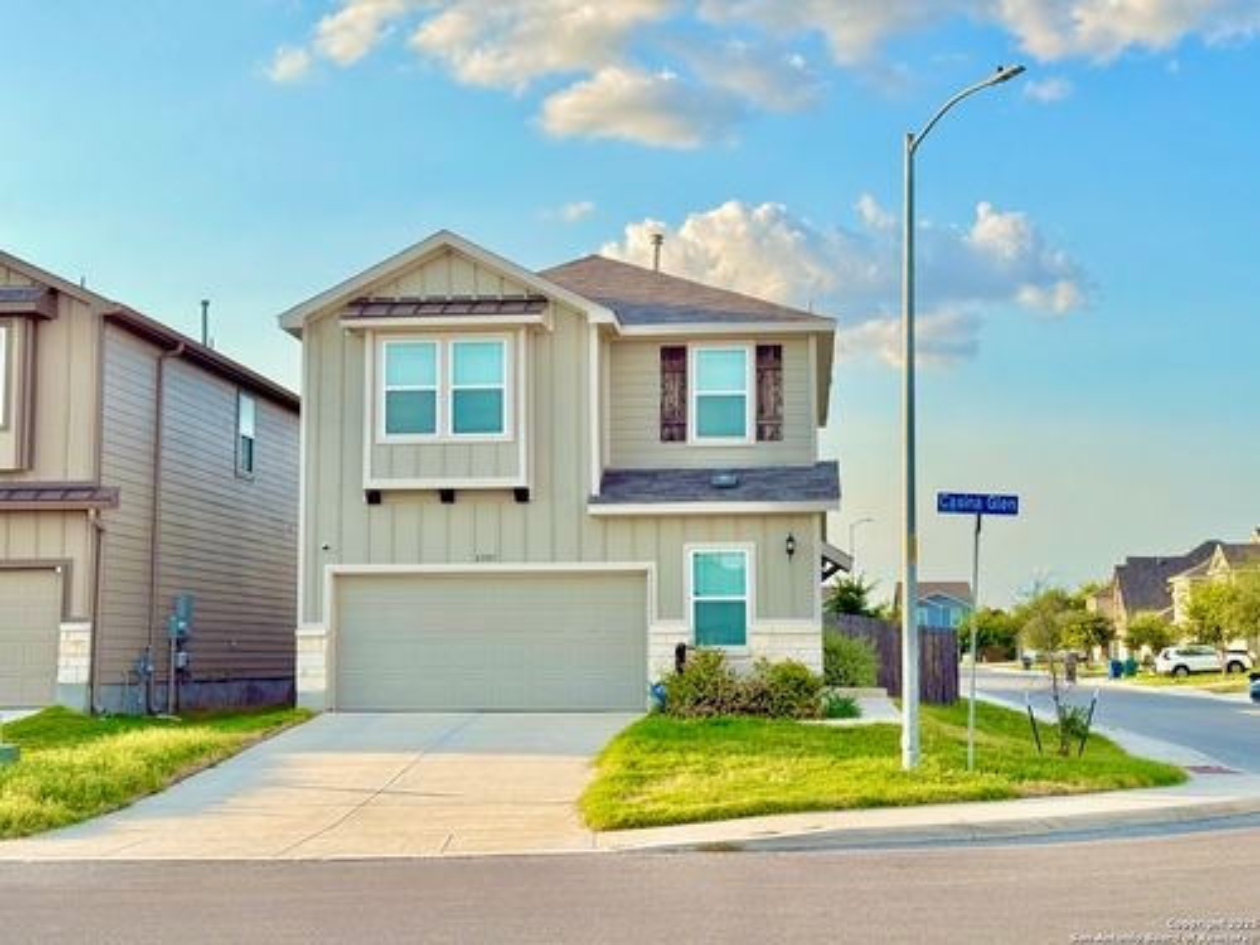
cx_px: 630
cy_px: 472
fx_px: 1747
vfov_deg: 30.3
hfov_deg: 39.7
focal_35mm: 48
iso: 64
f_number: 1.78
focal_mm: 6.76
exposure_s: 1/1013
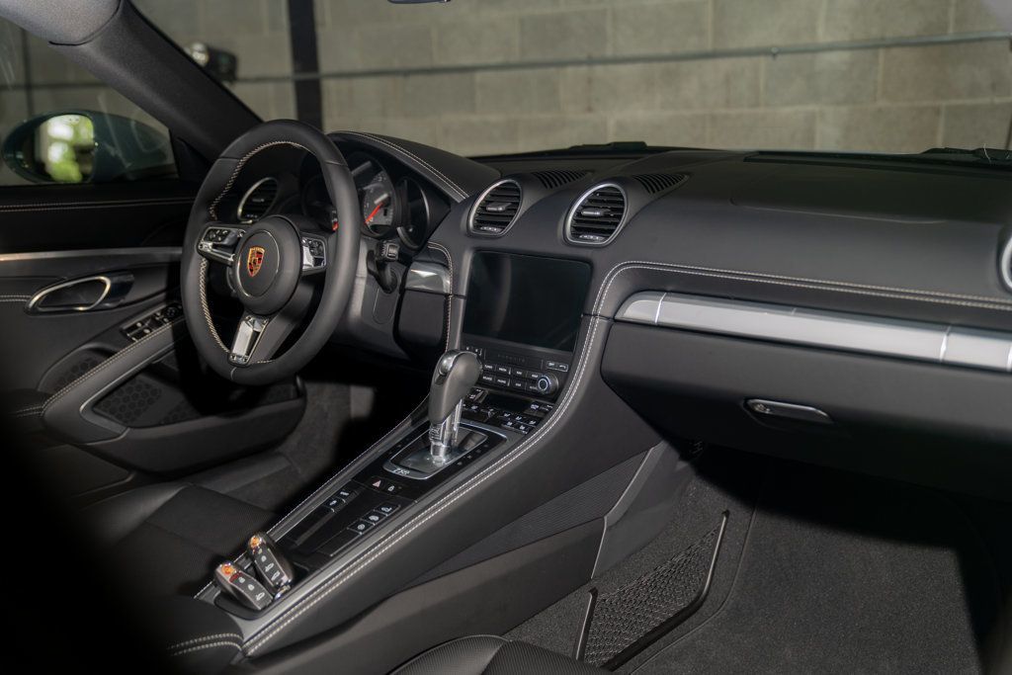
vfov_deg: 36.9
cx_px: 506
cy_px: 338
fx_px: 1012
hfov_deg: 53.1
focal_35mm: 36
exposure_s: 1/60
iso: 250
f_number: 2.8
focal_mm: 36
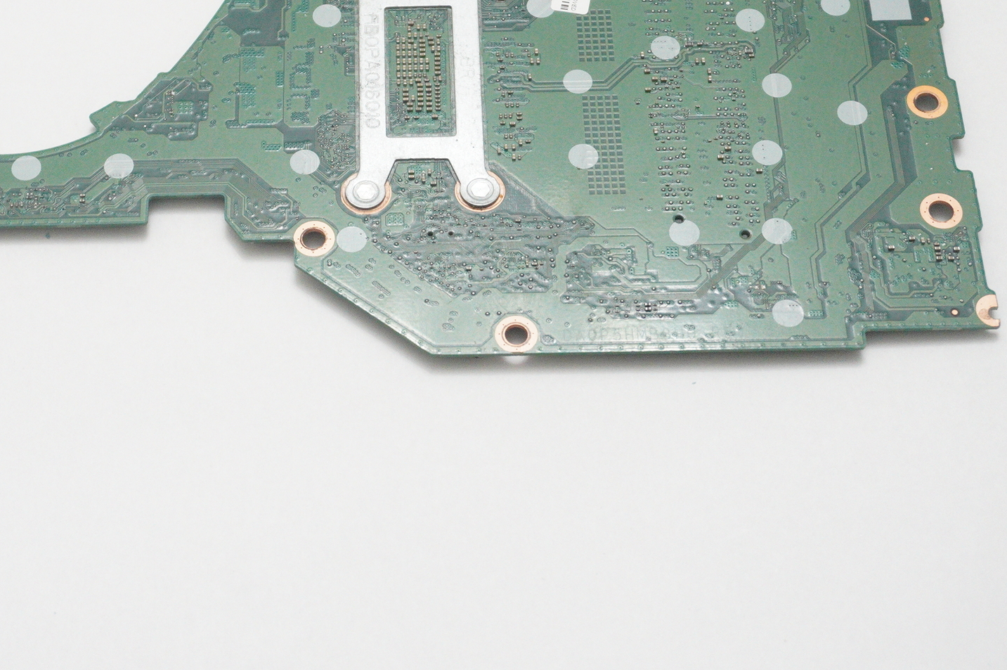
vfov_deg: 17.8
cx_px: 338
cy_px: 144
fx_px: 2121
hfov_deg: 26.6
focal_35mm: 76
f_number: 5.6
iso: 3200
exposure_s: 1/30
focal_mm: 29
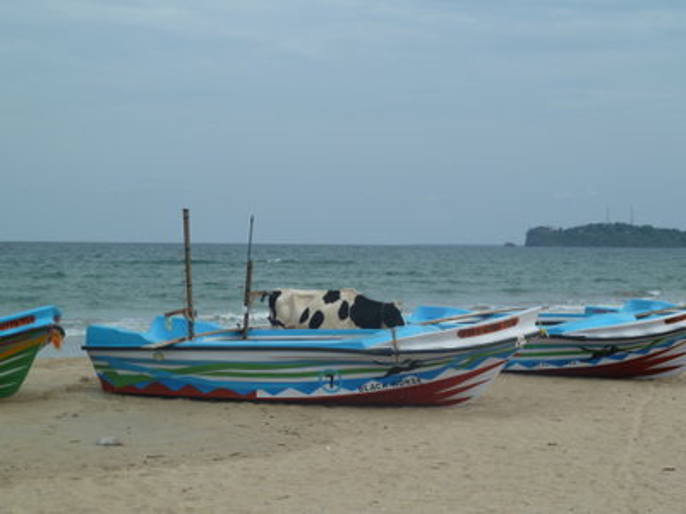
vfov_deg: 18.9
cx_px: 343
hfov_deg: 25.0
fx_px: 1546
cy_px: 257
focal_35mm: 78
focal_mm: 12.8
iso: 80
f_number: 5
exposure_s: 1/500
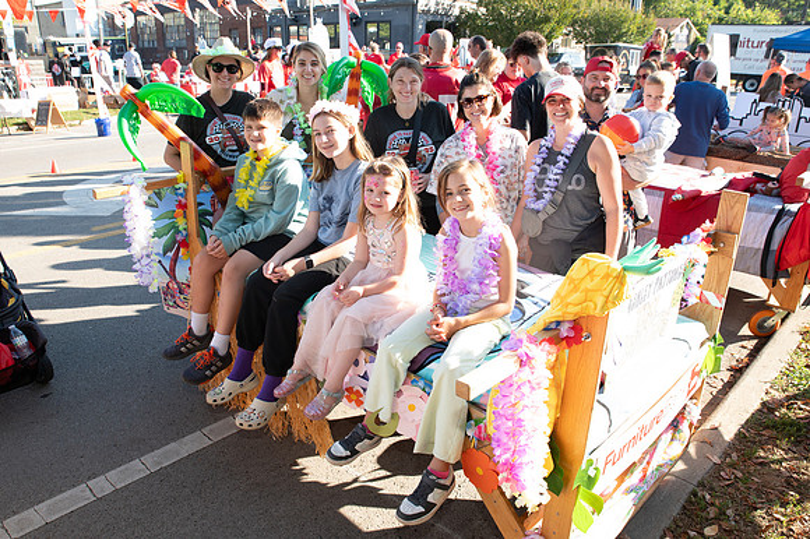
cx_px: 388
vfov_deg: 48.7
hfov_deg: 68.4
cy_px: 267
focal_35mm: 26
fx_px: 596
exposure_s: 1/200
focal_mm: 24
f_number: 6.3
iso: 400
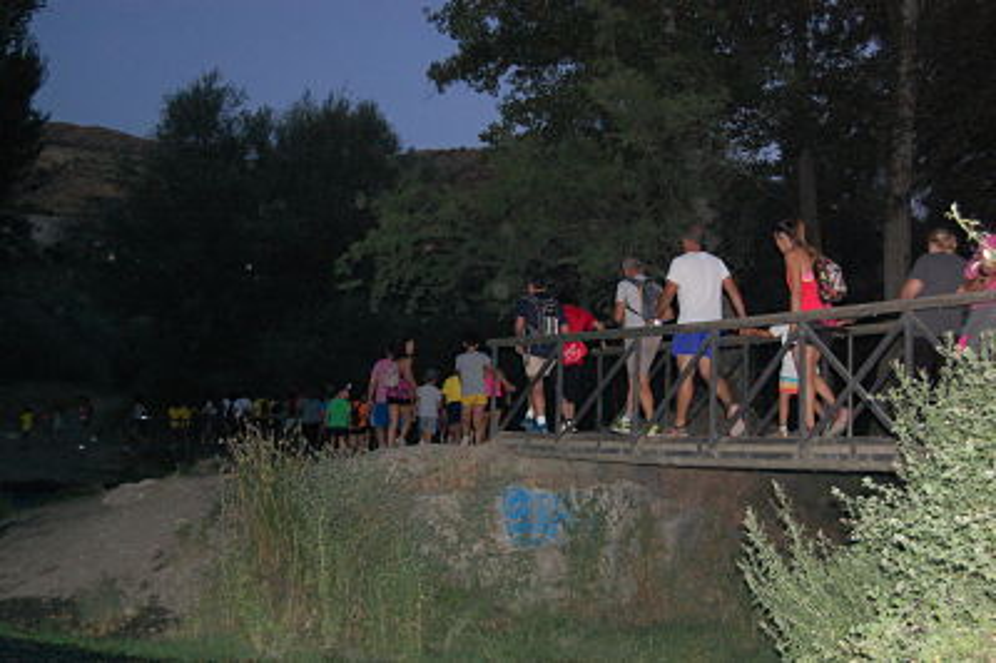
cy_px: 332
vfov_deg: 28.0
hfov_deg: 41.1
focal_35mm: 48
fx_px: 1327
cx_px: 498
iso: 1600
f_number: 4.5
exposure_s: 1/60
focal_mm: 32
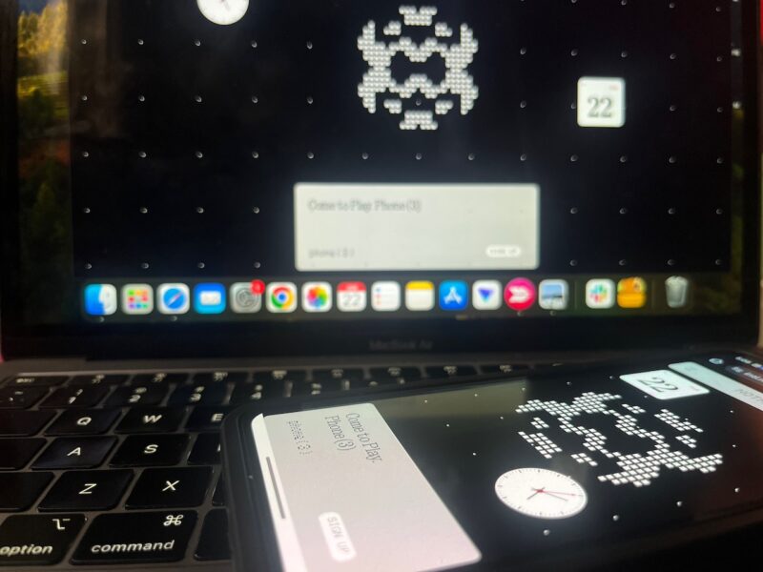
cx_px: 382
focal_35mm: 26
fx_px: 573
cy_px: 286
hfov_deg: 67.3
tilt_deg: -12.1
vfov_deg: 53.1
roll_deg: -1.0
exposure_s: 1/60
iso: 125
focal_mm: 5.1
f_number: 1.6
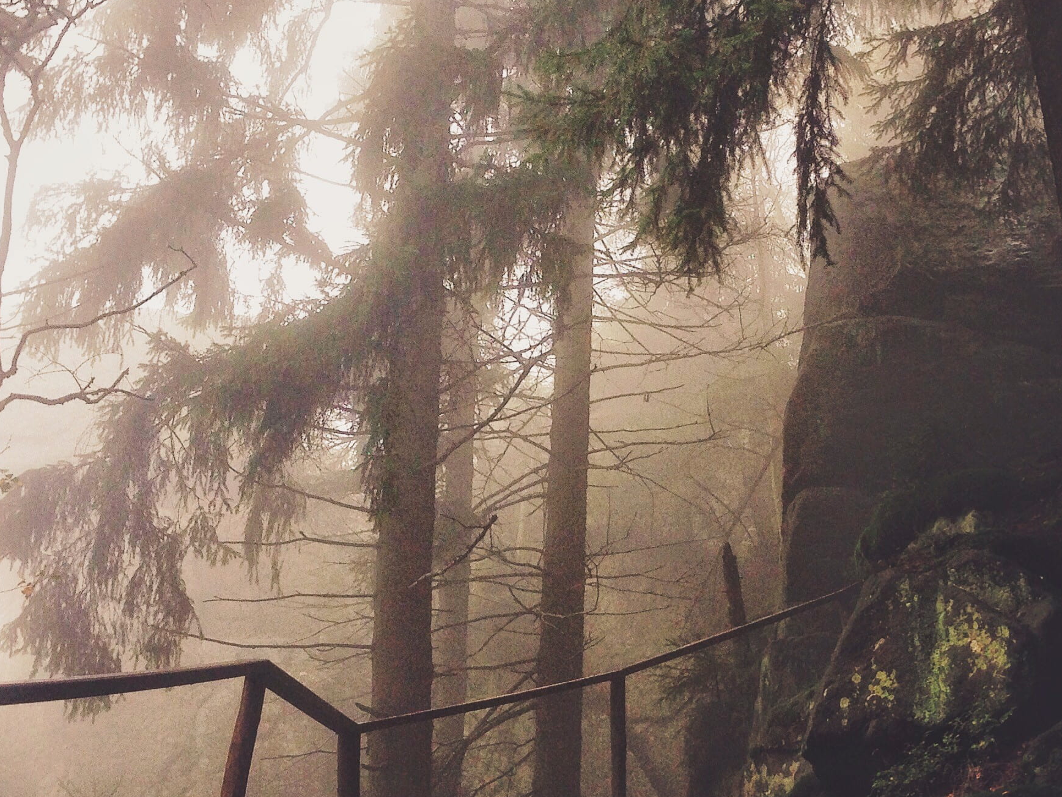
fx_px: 1902
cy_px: 496
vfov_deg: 23.6
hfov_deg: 31.1
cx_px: 640
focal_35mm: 62
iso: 80
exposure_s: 1/120
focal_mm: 4.12
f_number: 2.4
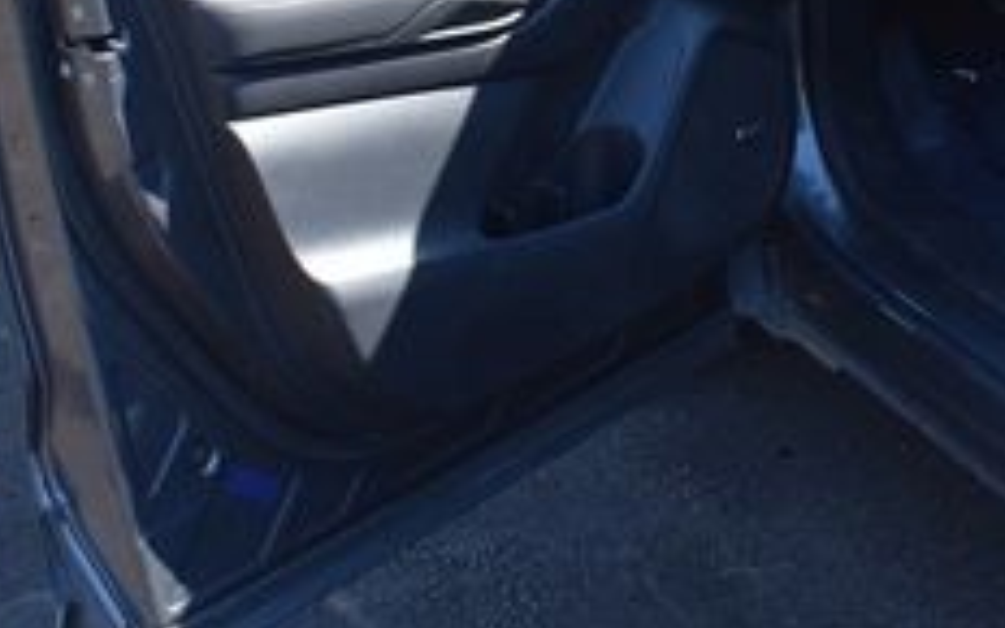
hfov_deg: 27.1
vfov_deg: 16.5
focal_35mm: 76
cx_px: 624
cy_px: -102
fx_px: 2082
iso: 250
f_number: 5.6
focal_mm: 18
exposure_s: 1/250
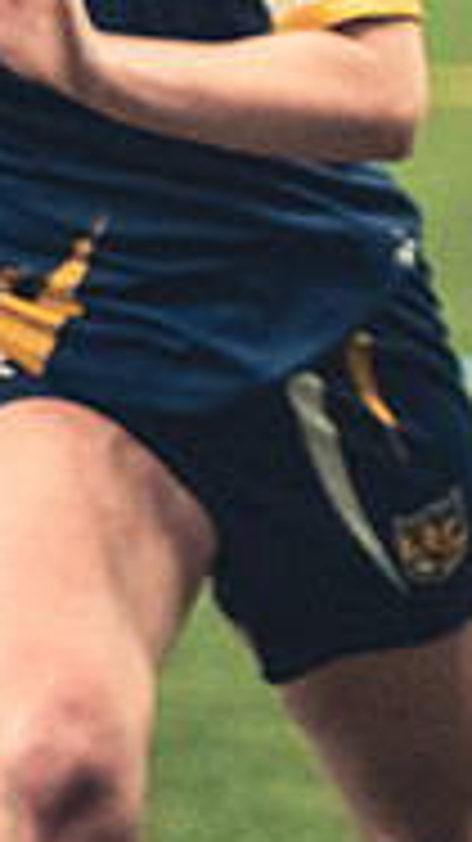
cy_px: 77
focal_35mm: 585
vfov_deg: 3.7
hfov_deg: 2.1
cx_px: 1070
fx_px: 13034
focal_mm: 120
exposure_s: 1/500
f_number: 2.8
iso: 12800
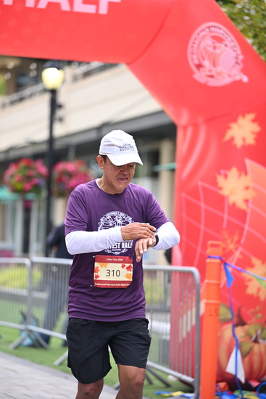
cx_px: 133
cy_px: 200
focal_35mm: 120
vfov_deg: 17.1
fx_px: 1329
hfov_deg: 11.4
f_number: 2.8
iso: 640
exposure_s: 1/1600
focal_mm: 120
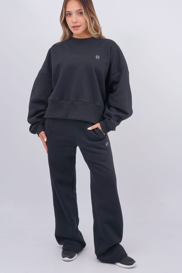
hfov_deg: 24.2
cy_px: 126
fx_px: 425
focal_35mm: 56
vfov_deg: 35.6
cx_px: 91
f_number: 14
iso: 160
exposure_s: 1/125
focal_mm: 50
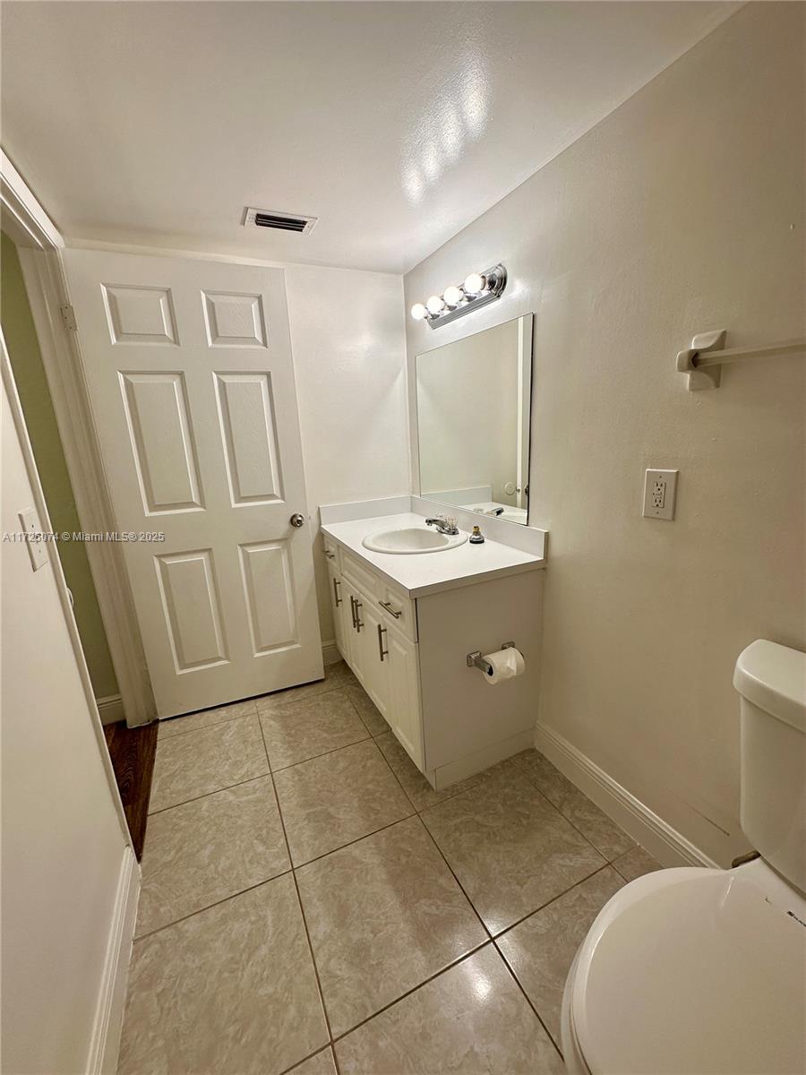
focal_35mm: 14
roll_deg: +2.1
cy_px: 538
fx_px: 435
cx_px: 403
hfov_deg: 85.7
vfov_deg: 102.1
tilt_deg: -14.1
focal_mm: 2.22
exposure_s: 1/120
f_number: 2.2
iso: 40
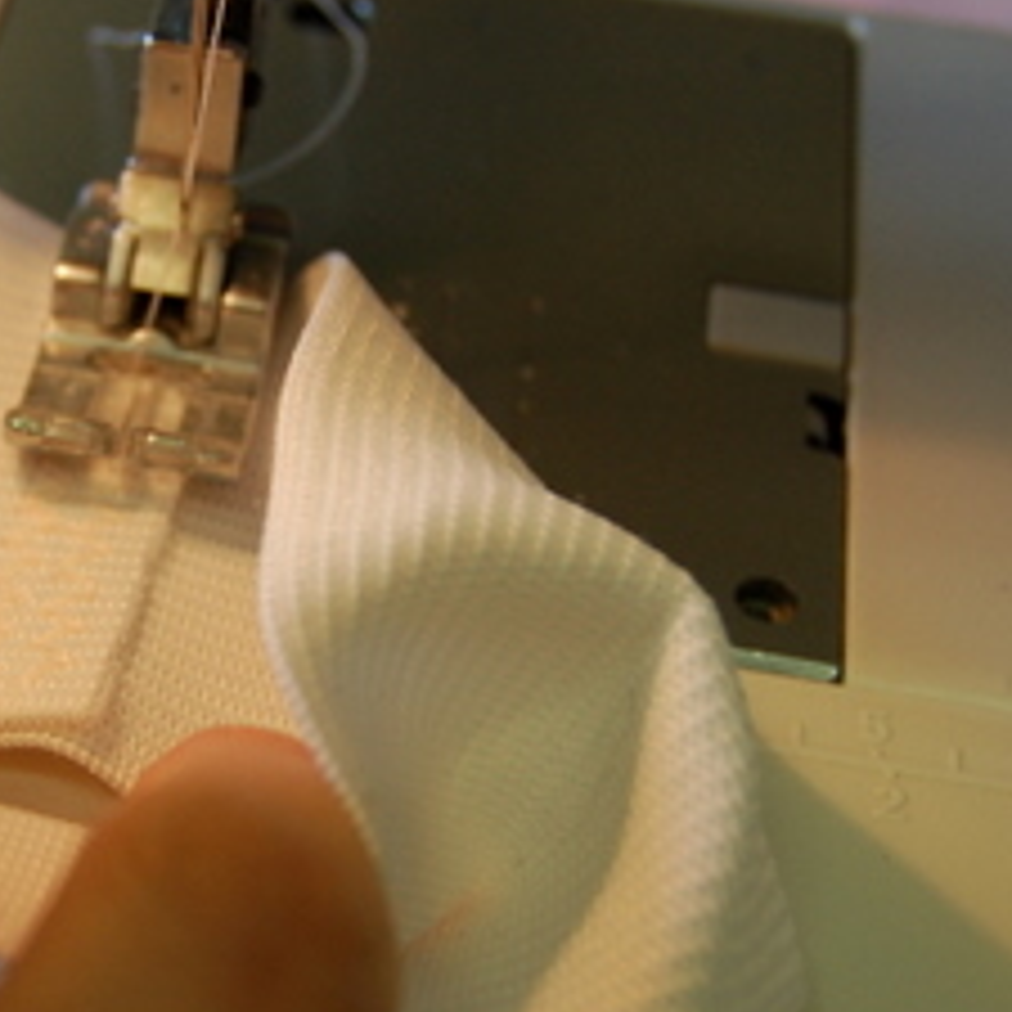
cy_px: 528
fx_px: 3477
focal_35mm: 105
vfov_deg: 16.6
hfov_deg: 16.4
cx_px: 166
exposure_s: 1/100
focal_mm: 31
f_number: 5
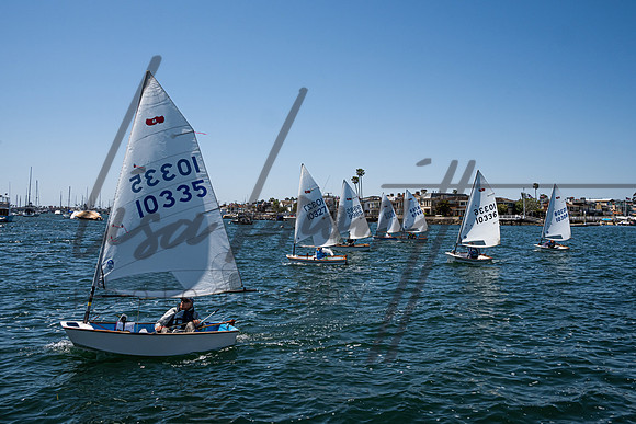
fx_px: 574
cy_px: 169
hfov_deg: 57.9
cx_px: 352
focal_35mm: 32
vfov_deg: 40.4
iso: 250
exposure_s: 1/500
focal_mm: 24
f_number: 16
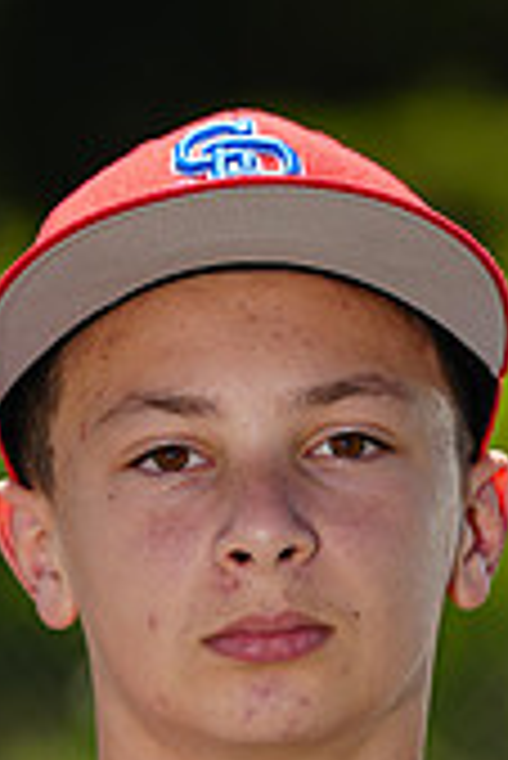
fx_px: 14468
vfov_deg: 3.0
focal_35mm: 685
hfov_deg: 2.0
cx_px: 330
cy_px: 971
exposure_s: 1/250
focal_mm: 200
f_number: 5
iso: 50
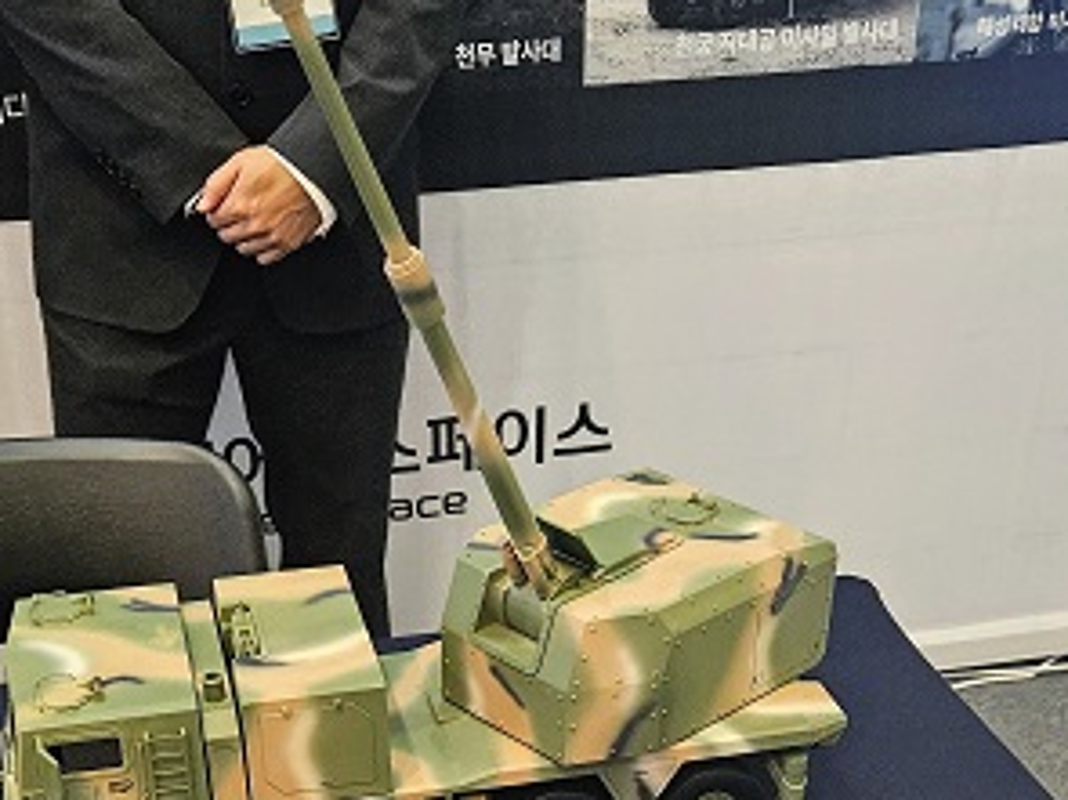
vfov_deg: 36.4
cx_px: 290
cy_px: 536
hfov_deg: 46.4
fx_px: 1203
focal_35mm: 39
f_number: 1.8
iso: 640
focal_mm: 5.4
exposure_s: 1/120
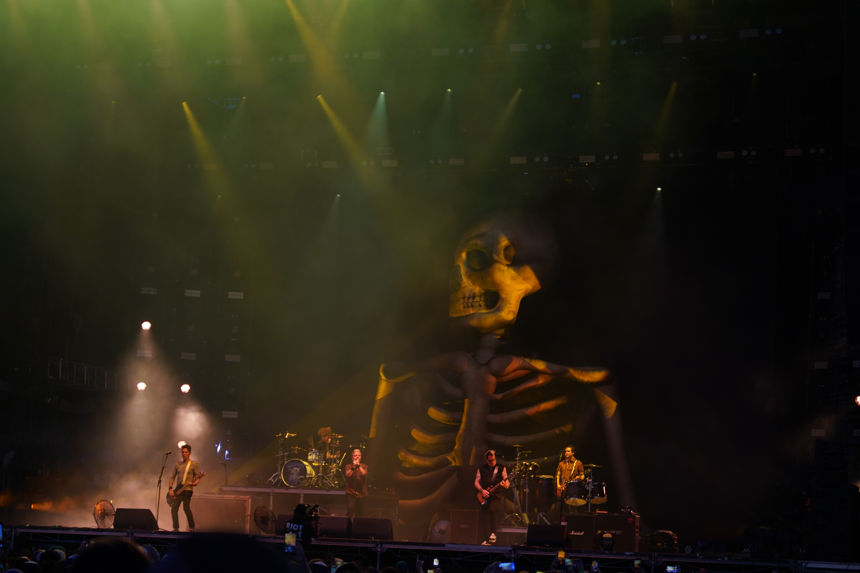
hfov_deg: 25.7
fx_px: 1887
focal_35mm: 79
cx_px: 430
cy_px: 286
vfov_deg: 17.3
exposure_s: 1/80
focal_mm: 79
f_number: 4
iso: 640
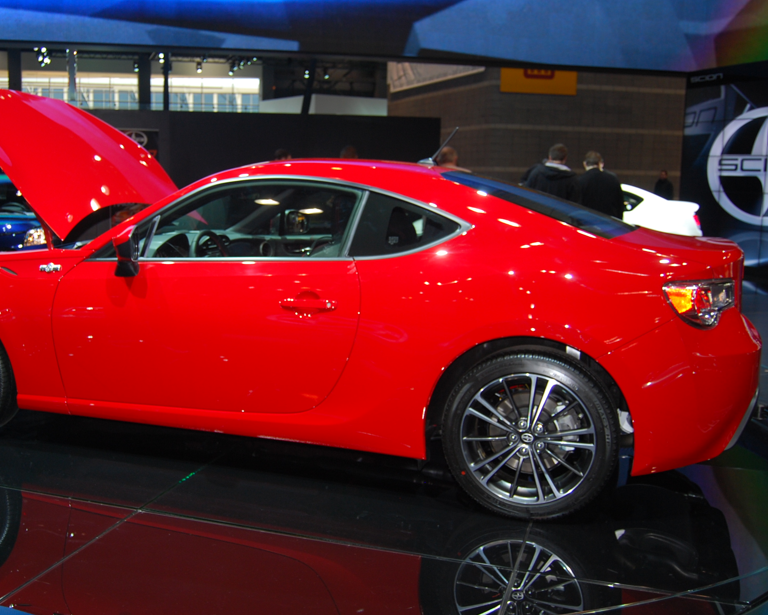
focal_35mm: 38
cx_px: 287
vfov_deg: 39.2
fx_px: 864
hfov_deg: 47.5
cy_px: 304
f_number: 3.8
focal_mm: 20
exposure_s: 1/60
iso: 200
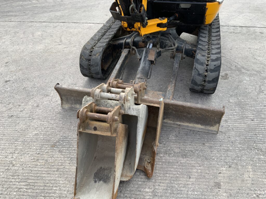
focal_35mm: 29
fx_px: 223
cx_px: 133
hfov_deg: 61.7
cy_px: 100
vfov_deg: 48.2
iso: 16
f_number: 1.8
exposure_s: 1/562
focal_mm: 3
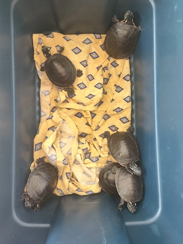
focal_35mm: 28
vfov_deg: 63.4
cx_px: 92
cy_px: 122
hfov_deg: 49.7
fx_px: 197
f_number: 1.79
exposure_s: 1/50
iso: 250
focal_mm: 4.71
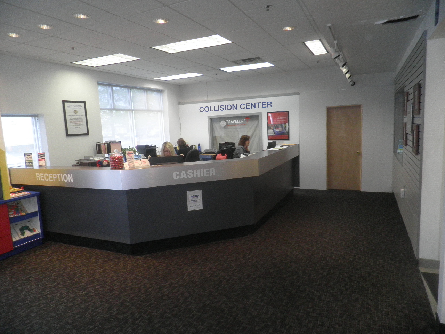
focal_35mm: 24
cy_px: 167
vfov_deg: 56.8
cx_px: 222
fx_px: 309
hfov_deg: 71.6
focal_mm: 4.3
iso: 160
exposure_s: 1/30
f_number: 3.3
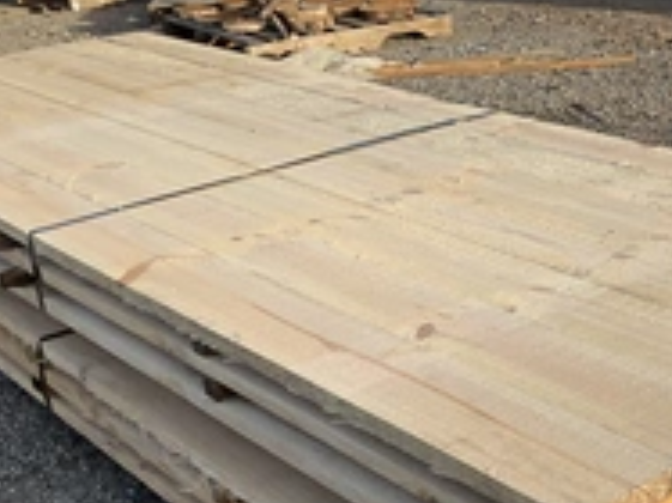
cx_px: 485
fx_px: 1203
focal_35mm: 62
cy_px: 320
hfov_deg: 30.8
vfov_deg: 23.6
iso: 25
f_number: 1.8
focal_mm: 3
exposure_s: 1/855
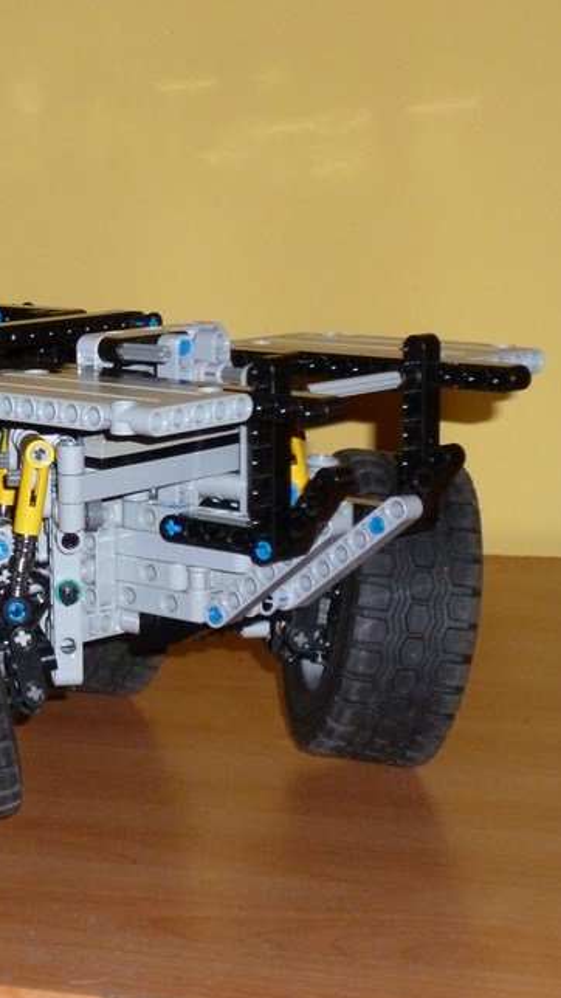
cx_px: -211
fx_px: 2567
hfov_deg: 12.0
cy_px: 493
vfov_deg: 22.0
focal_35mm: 97
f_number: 4.4
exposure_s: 1/60
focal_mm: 10
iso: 400
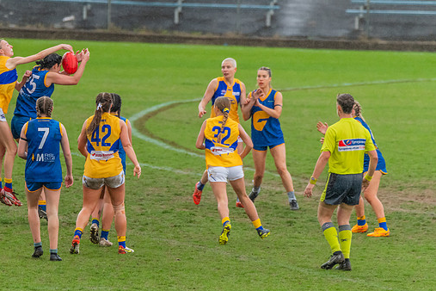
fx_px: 8368
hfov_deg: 3.0
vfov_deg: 2.0
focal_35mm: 691
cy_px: 170
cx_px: 114
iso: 2000
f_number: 6
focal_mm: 450
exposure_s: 1/1600
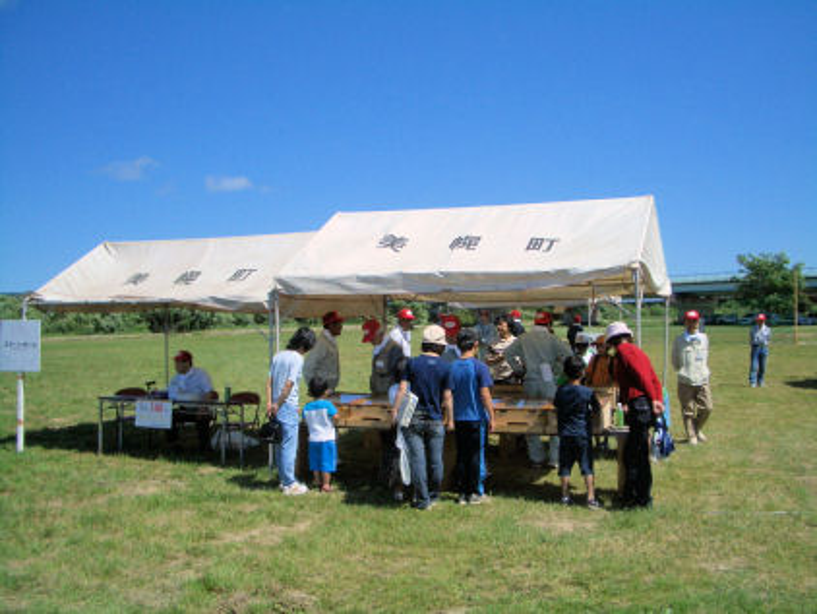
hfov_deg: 52.6
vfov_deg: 40.7
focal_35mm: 35
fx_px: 827
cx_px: 408
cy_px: 307
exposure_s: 1/1600
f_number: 4.3
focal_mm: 5.8
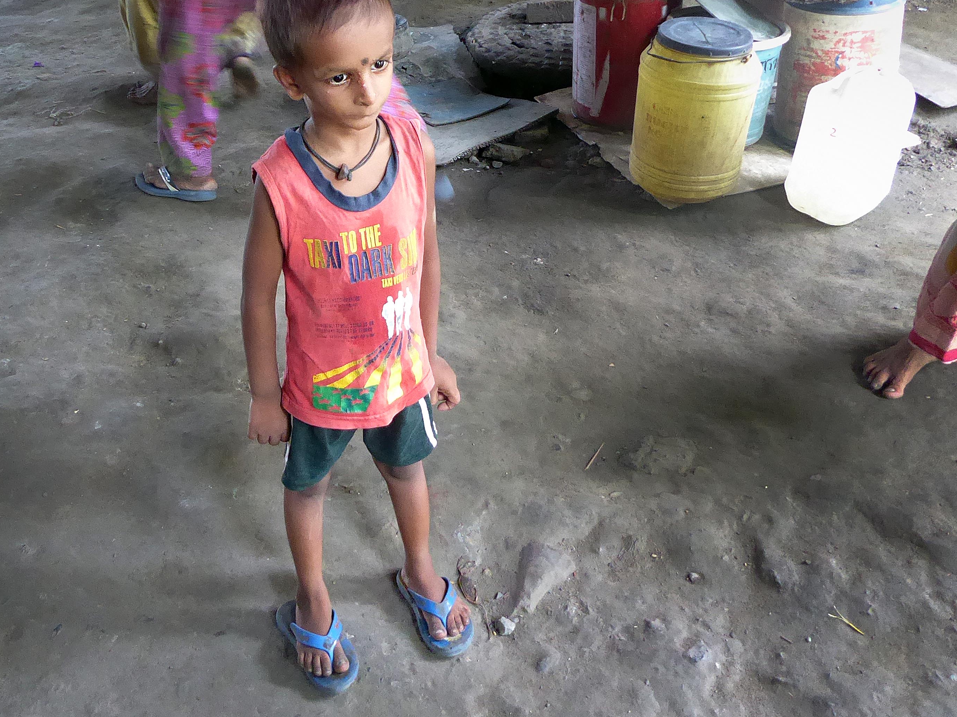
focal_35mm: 35
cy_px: 204
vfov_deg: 39.9
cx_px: 377
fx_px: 968
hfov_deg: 52.2
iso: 800
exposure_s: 1/40
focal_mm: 4.3
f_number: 3.3
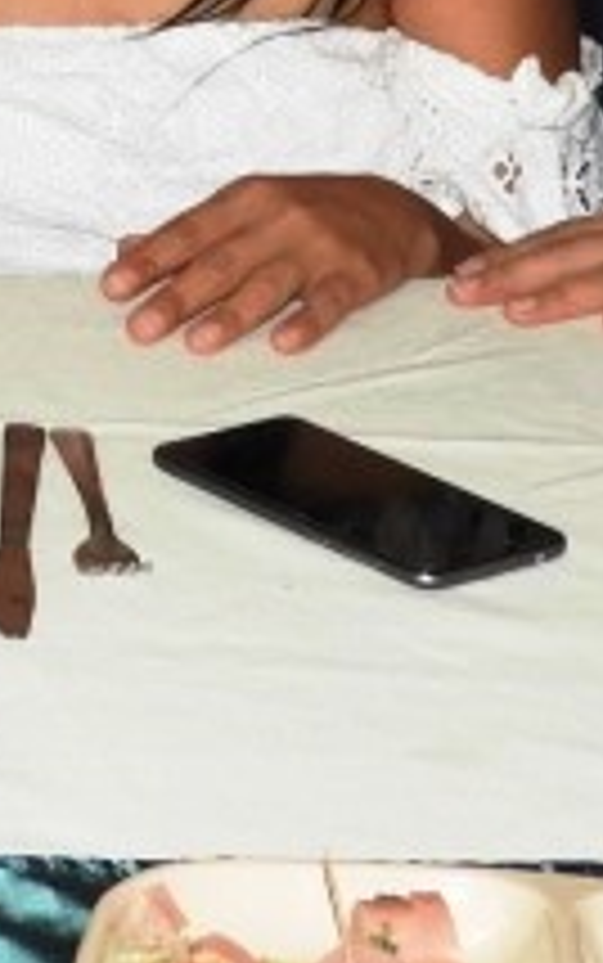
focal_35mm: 203
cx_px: -648
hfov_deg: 6.3
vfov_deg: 9.8
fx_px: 5331
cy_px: -747
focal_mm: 7.2
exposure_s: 1/30
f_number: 3.8
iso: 200
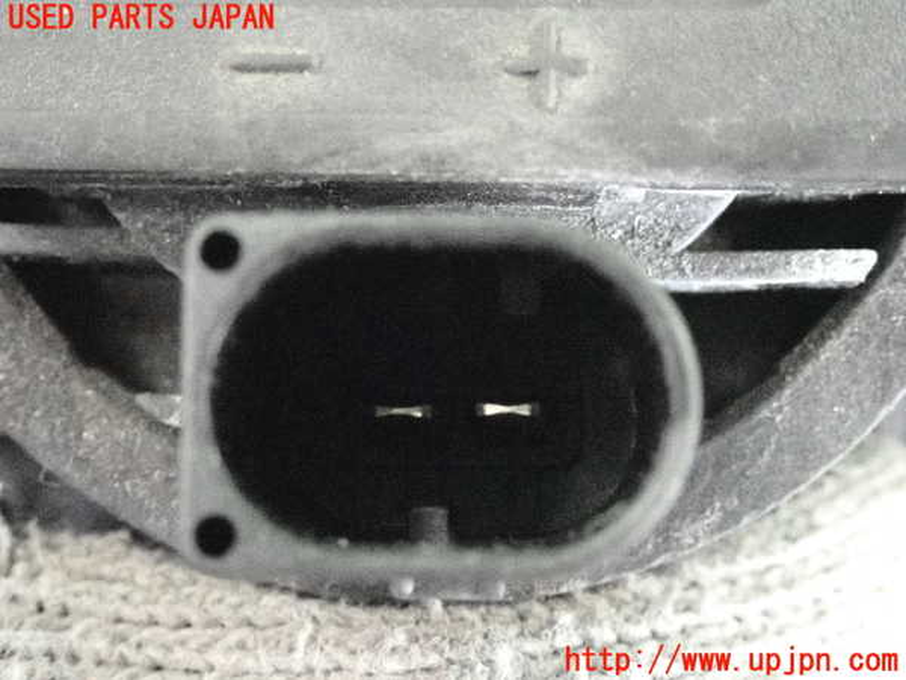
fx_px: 1858
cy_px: 340
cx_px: 453
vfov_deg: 20.7
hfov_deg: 27.4
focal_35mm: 71
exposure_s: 1/100
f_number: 3.9
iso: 12800
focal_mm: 12.73
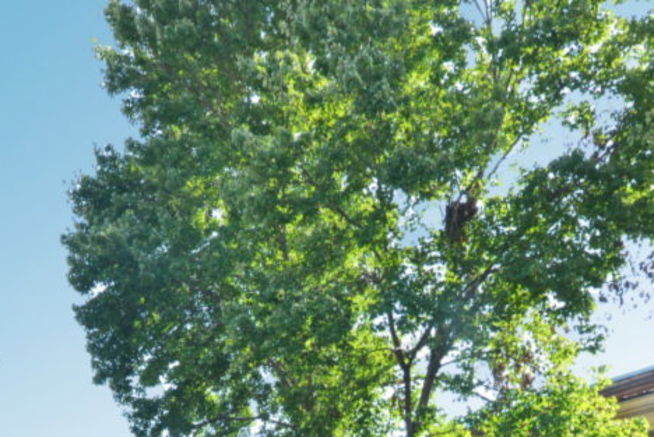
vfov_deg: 27.9
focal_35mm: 41
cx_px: 506
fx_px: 746
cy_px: 548
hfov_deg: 45.4
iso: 400
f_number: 10
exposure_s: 1/125
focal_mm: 16
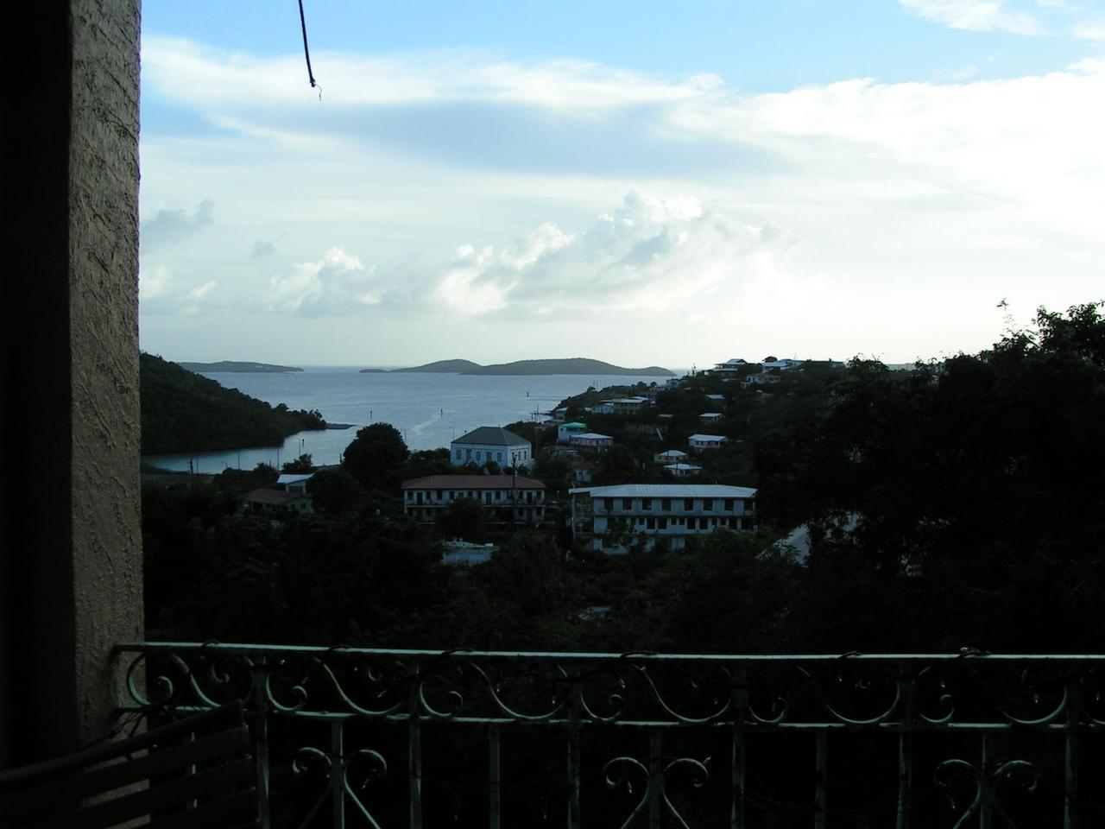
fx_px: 1213
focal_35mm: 38
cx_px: 552
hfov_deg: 49.0
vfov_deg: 37.7
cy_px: 414
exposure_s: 1/160
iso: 50
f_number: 5.6
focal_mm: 5.8
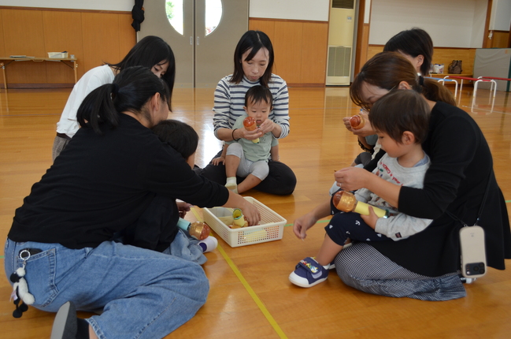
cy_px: 170
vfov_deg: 39.8
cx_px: 256
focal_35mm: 33
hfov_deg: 57.3
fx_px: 467
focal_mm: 22
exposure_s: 1/60
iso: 400
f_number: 4
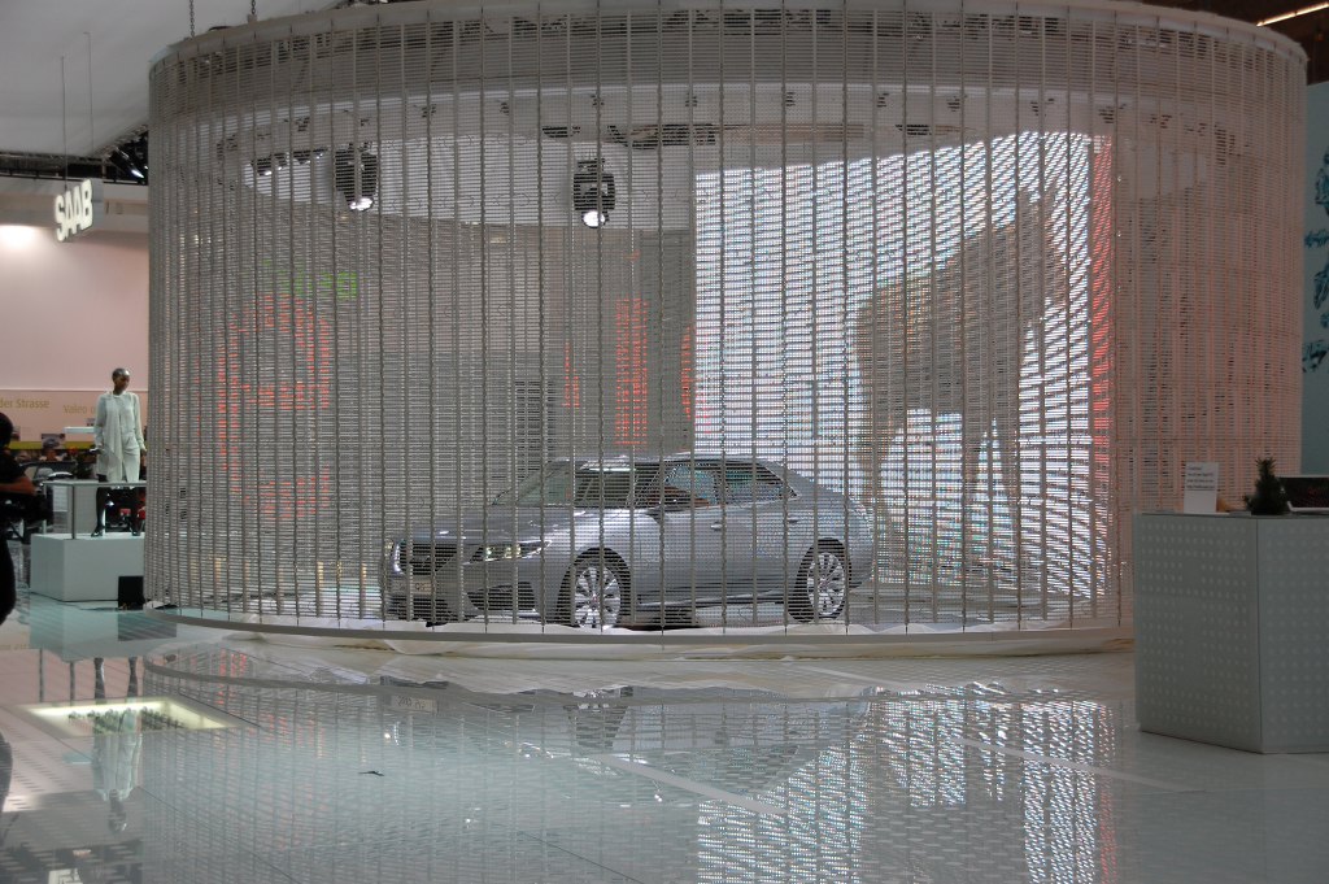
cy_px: 442
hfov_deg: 27.0
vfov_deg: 18.2
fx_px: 2766
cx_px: 664
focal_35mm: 75
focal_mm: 50
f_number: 5.6
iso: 360
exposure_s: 1/125
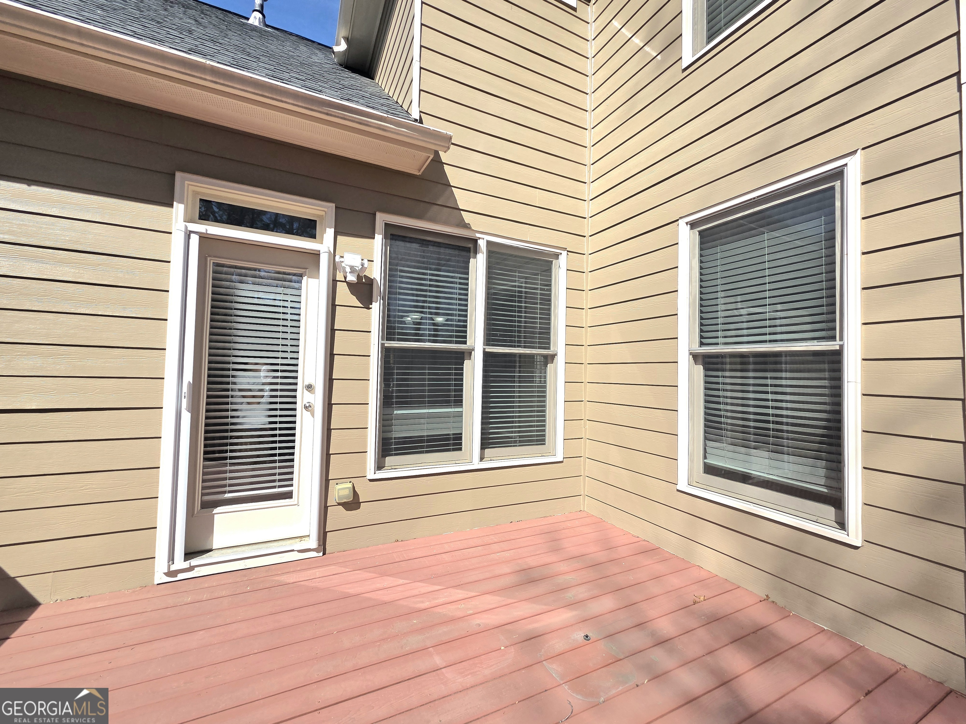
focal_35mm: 13
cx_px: 483
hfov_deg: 106.2
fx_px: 363
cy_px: 362
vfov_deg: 89.9
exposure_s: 1/2500
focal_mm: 2.2
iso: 50
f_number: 2.2
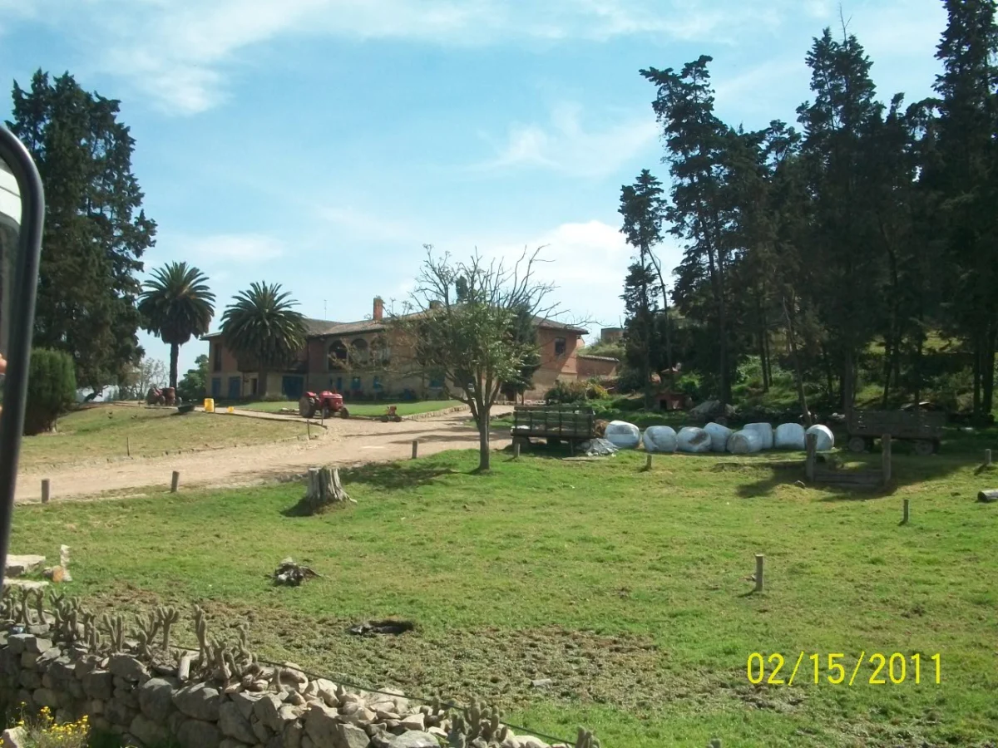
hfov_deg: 54.0
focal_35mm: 34
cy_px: 374
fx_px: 980
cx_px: 499
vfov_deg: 41.8
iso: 80
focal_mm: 5.7
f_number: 5.5
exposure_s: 1/320
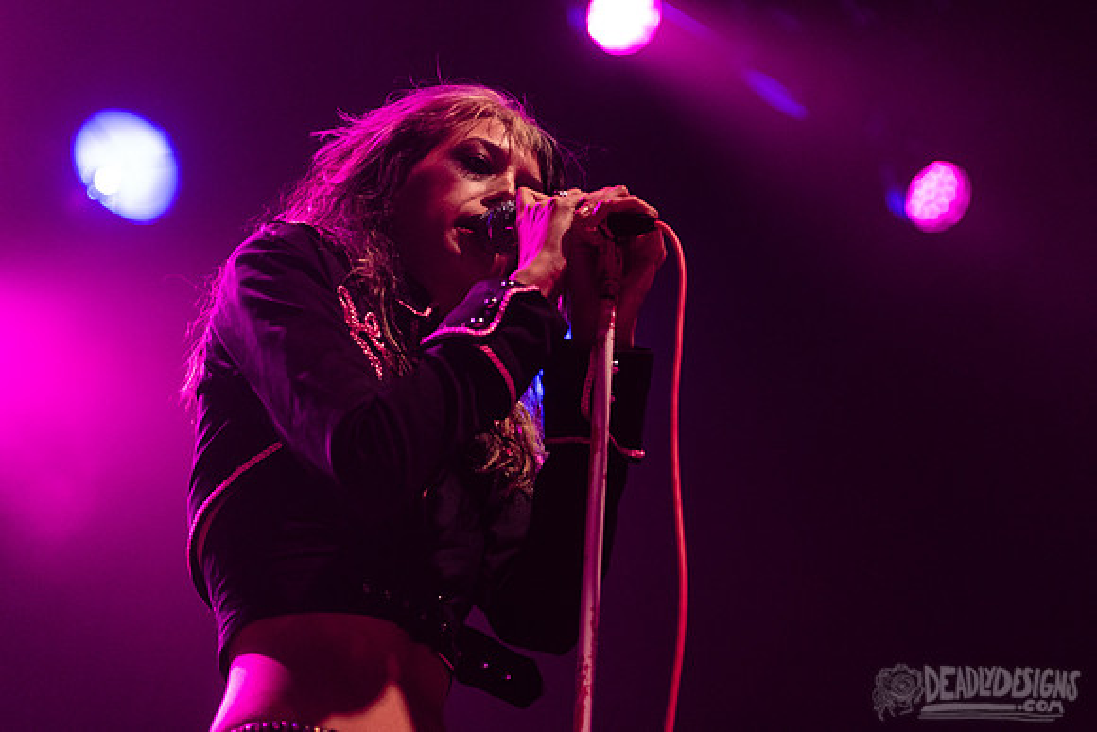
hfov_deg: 22.9
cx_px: 695
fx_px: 2704
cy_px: 313
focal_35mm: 89
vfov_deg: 15.4
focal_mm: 70
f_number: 3.2
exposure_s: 1/200
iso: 2500
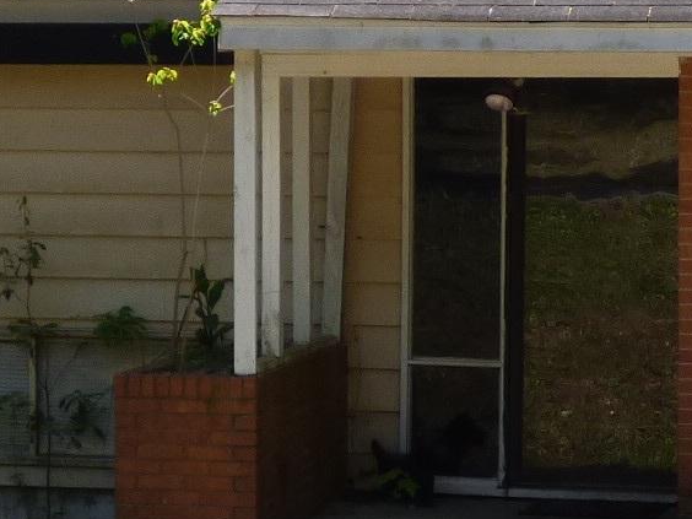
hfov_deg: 10.6
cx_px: 364
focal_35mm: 186
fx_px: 3718
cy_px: 280
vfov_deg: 8.0
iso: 100
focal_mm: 7.07
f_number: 3.6
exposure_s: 1/500
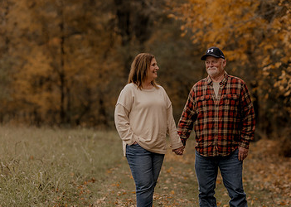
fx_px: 1313
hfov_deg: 12.6
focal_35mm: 159
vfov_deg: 9.0
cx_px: 154
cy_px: 145
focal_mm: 85
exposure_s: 1/2500
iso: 250
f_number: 1.8
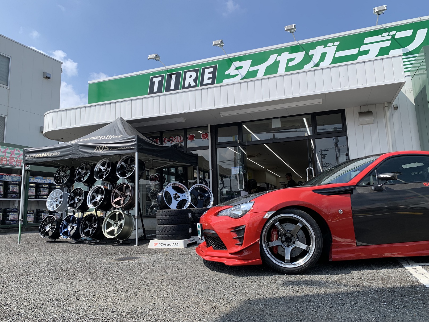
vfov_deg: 53.1
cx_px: 214
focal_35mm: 26
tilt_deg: +8.7
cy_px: 161
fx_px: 322
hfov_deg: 67.3
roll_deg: +1.7
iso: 25
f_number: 1.8
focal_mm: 4.25
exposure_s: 1/928
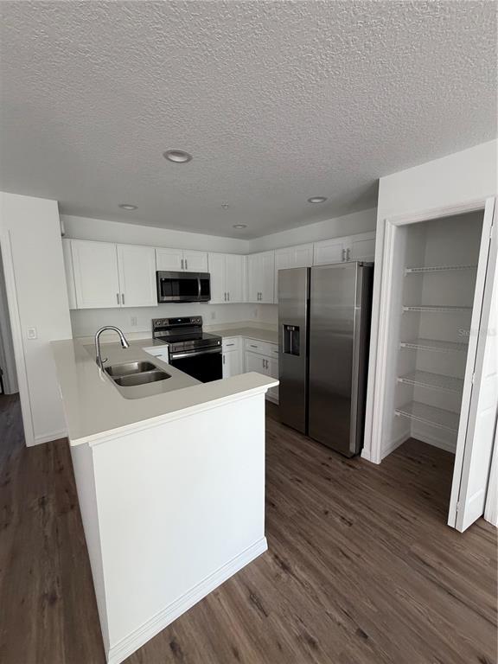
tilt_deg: -7.6
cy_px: 332
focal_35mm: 14
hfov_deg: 85.7
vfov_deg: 102.1
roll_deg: +0.6
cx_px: 249
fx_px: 269
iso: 320
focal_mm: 2.22
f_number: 2.2
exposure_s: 1/106
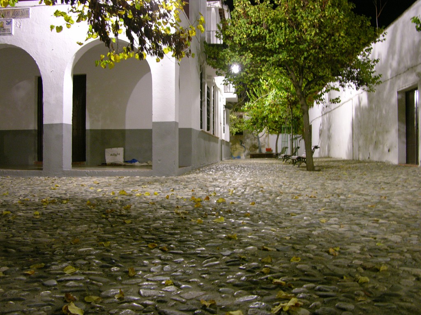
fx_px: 426
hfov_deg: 52.6
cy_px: 158
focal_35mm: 35
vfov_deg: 40.7
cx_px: 210
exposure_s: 1/1.1
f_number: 2.8
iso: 200
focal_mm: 8.9
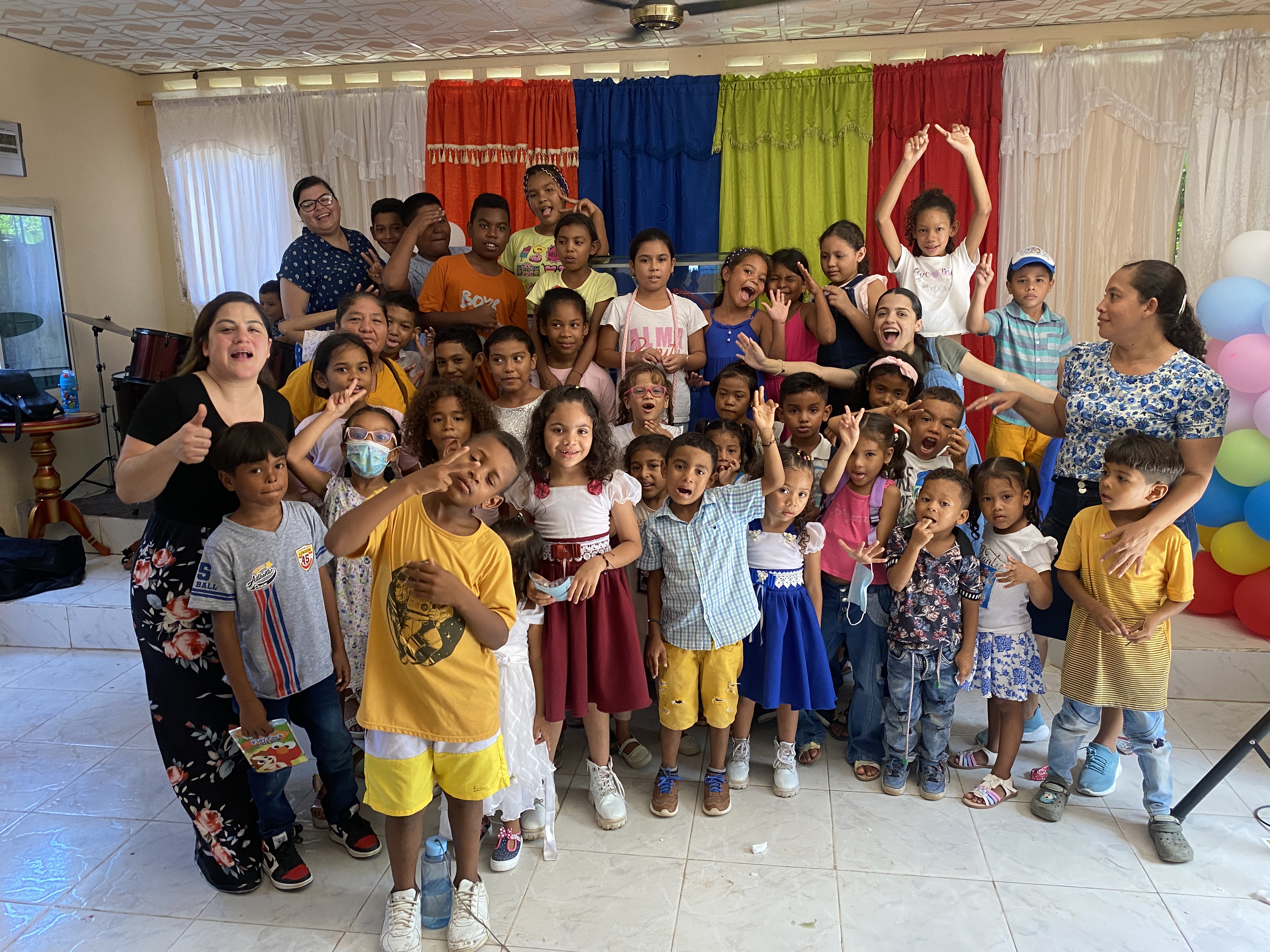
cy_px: 476
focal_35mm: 26
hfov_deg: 67.3
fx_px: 954
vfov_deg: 53.1
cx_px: 635
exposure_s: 1/75
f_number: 1.8
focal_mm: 4.25
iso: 125
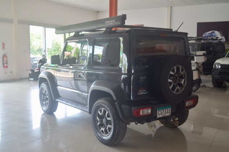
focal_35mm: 39
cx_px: 114
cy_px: 76
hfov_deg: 49.6
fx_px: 248
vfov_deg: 34.1
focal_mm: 26
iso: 400
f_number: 4.2
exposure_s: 1/80
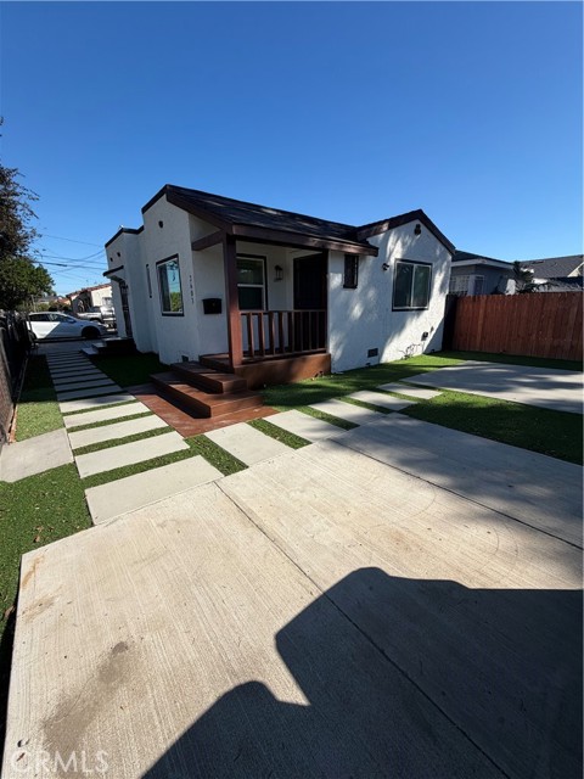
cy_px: 390
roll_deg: +0.9
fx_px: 315
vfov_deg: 102.1
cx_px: 292
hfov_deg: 85.7
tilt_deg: -13.3
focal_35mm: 14
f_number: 2.2
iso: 20
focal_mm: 2.22
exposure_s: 1/770
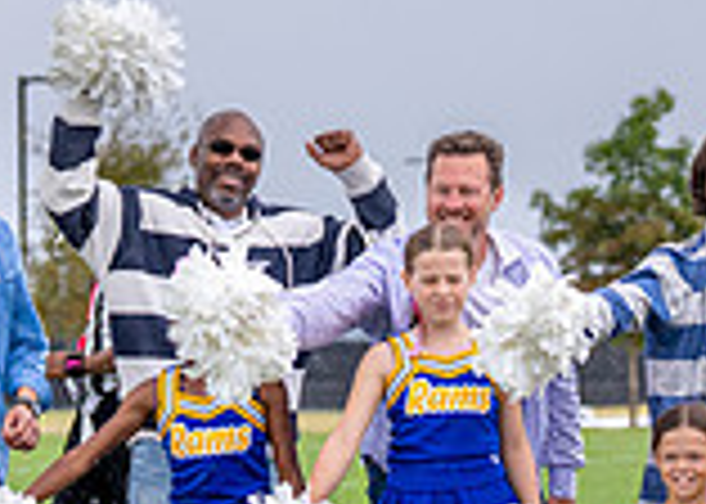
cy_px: 421
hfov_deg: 7.2
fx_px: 5592
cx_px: 635
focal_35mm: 279
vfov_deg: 5.2
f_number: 2.8
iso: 500
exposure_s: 1/1600
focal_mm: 70
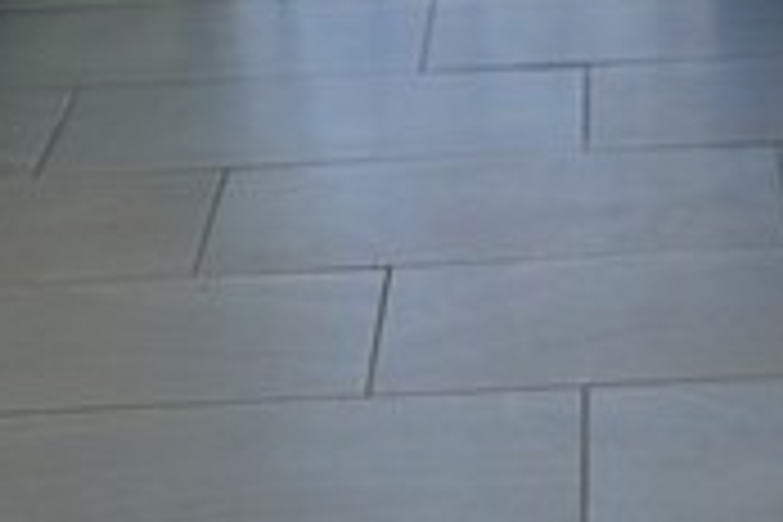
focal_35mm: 141
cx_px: 765
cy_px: -605
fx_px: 3067
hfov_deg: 14.3
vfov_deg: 9.0
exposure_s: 1/60.1
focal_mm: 16
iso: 160
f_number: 2.8
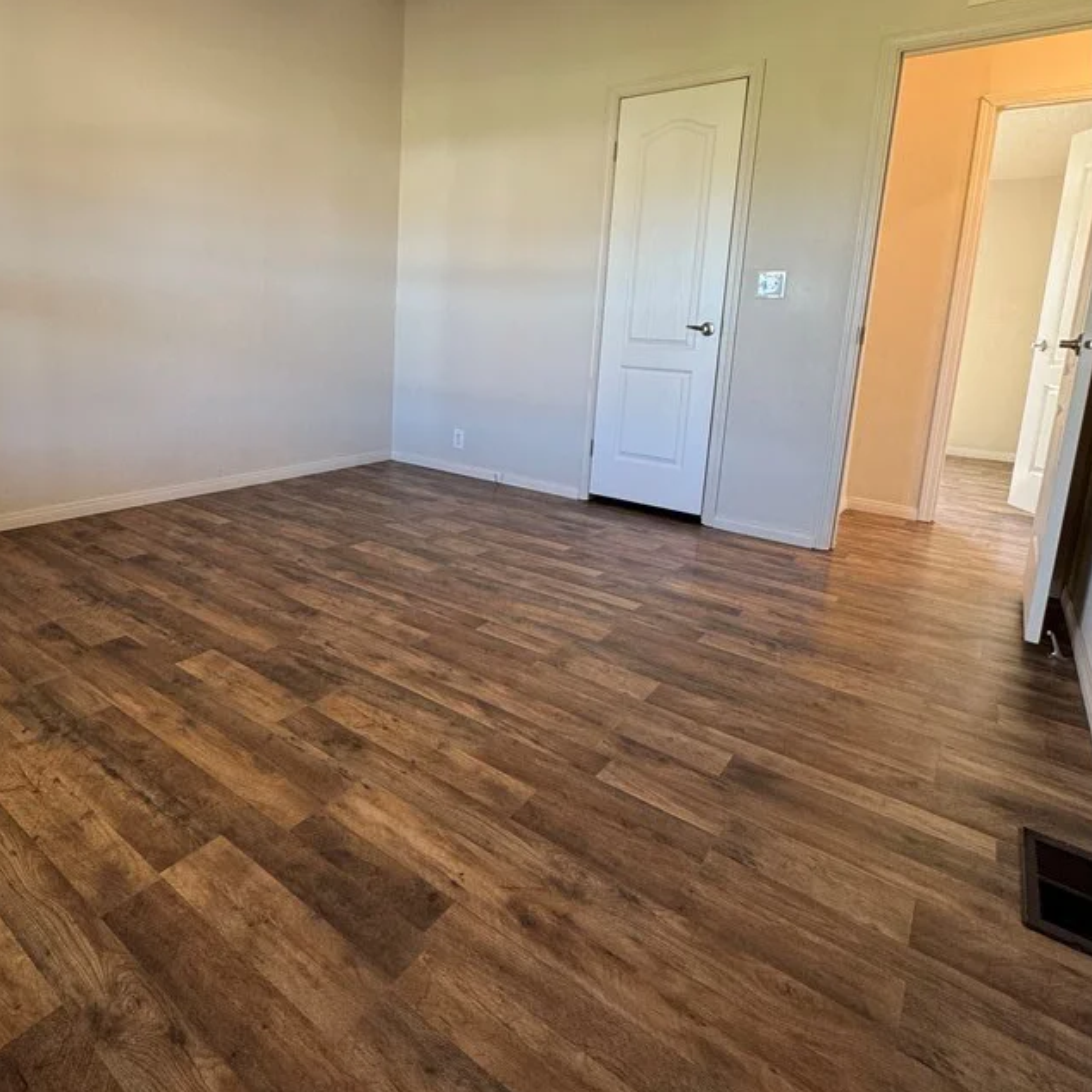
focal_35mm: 20
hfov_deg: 74.0
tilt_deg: -9.2
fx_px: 714
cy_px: 437
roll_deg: -2.7
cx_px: 437
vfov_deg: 74.0
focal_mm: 2.22
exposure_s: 1/60
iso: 200
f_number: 2.2
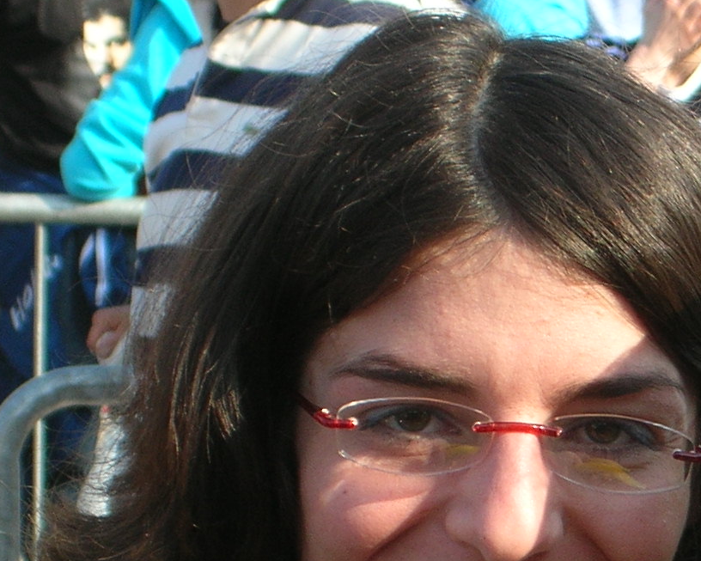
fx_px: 5955
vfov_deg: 5.4
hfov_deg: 6.7
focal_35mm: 287
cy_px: 534
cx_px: 838
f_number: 4.9
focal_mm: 17.4
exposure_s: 1/140
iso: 50
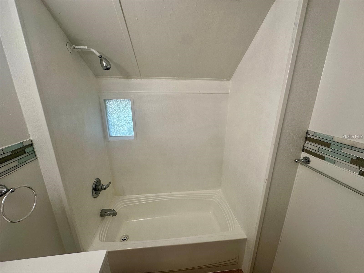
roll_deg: +0.0
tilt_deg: -15.3
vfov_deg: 85.7
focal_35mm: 14
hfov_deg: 102.1
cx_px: 182
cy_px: 136
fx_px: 147
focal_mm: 2.22
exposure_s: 1/120
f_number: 2.2
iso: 100
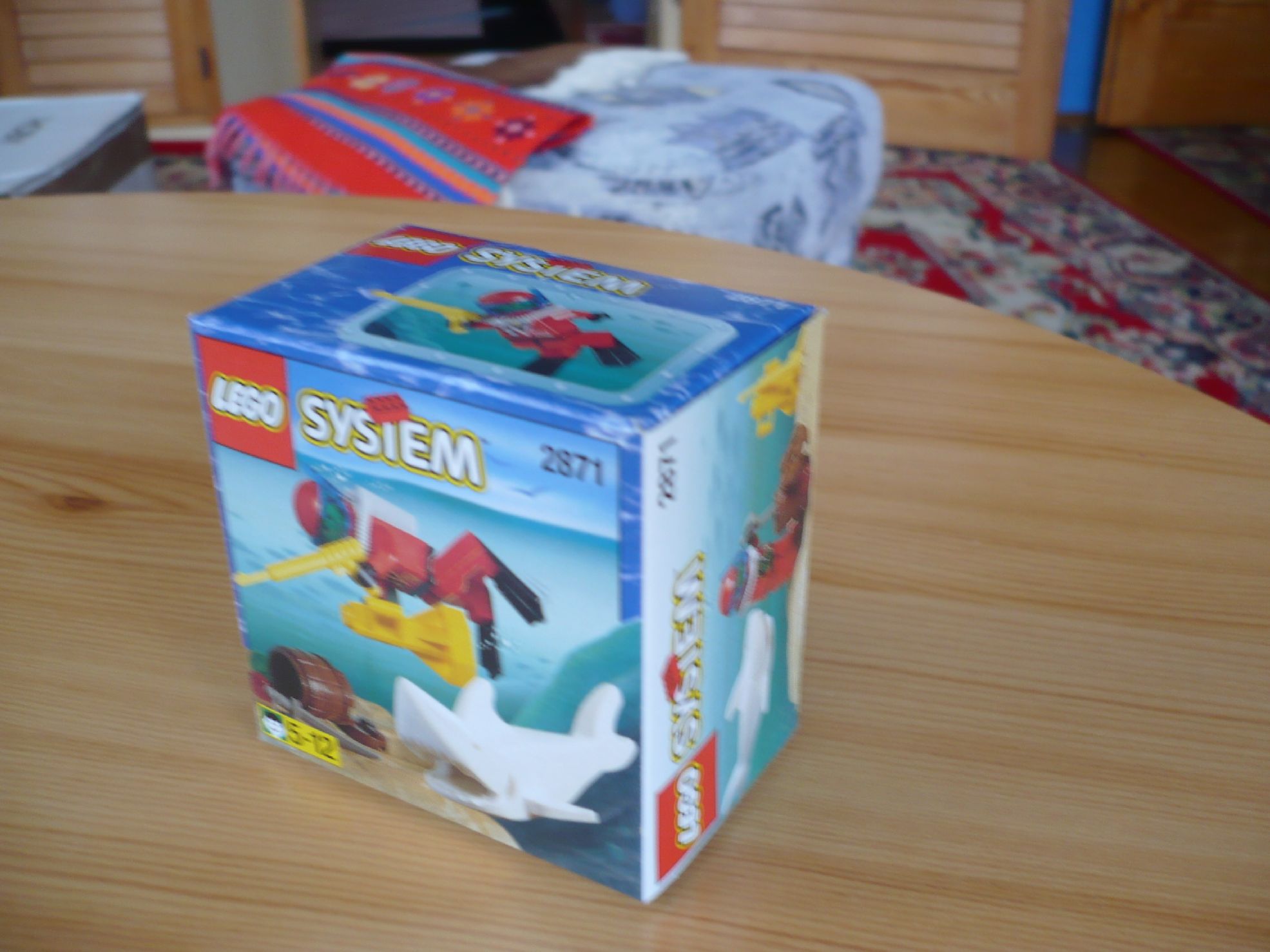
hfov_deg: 52.6
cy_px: 476
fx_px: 1284
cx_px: 635
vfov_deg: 40.7
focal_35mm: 35
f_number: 2.8
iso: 100
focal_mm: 5.8
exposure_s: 1/20
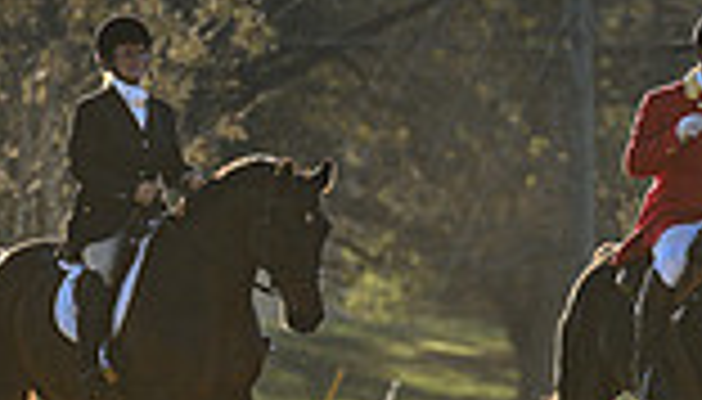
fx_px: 18660
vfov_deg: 1.2
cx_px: 269
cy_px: 7
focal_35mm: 999
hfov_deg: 2.2
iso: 125
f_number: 4
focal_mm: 200
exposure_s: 1/500
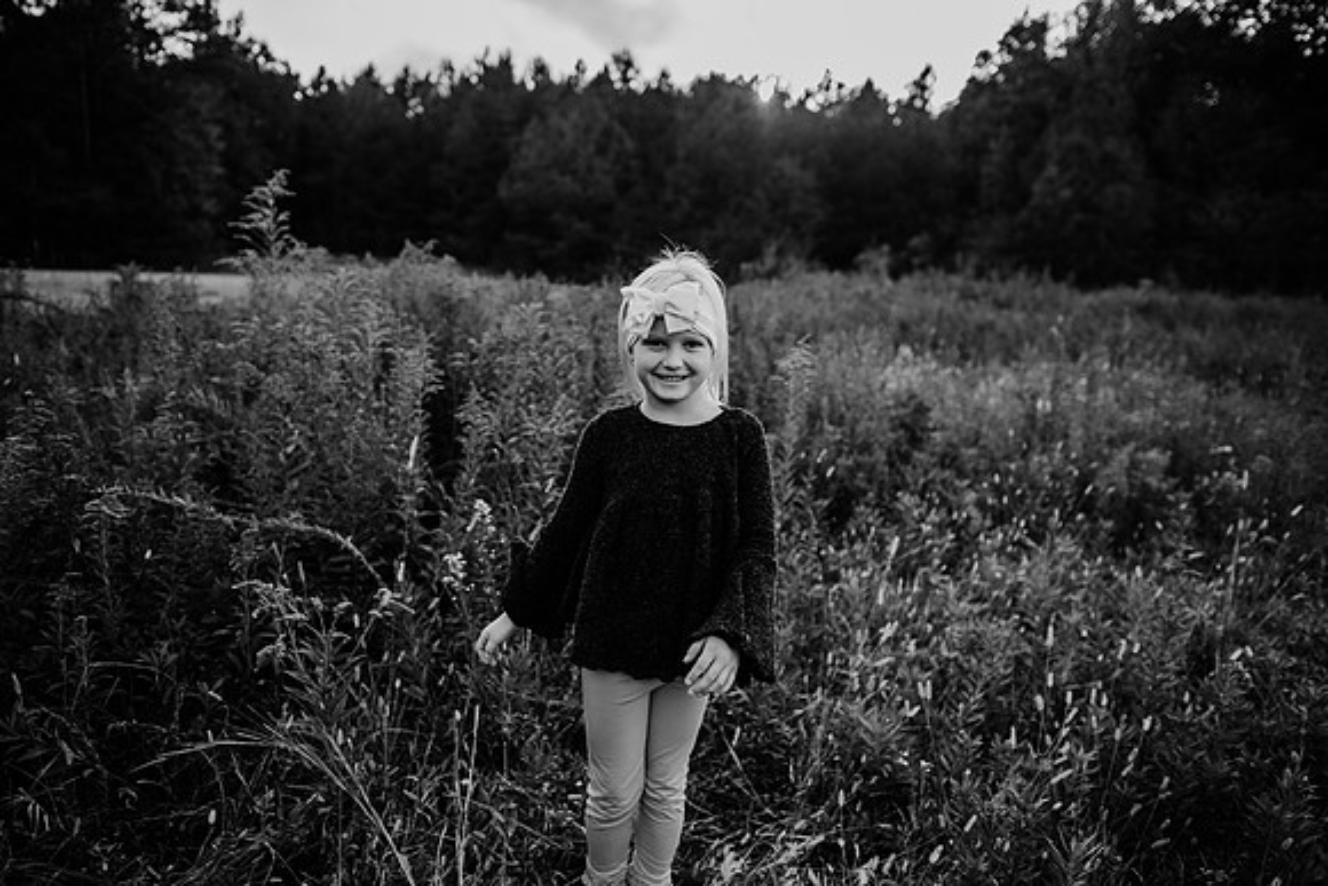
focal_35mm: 24
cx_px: 664
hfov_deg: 73.7
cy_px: 443
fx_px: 885
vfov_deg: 53.2
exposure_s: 1/1250
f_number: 2.5
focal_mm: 24
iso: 250
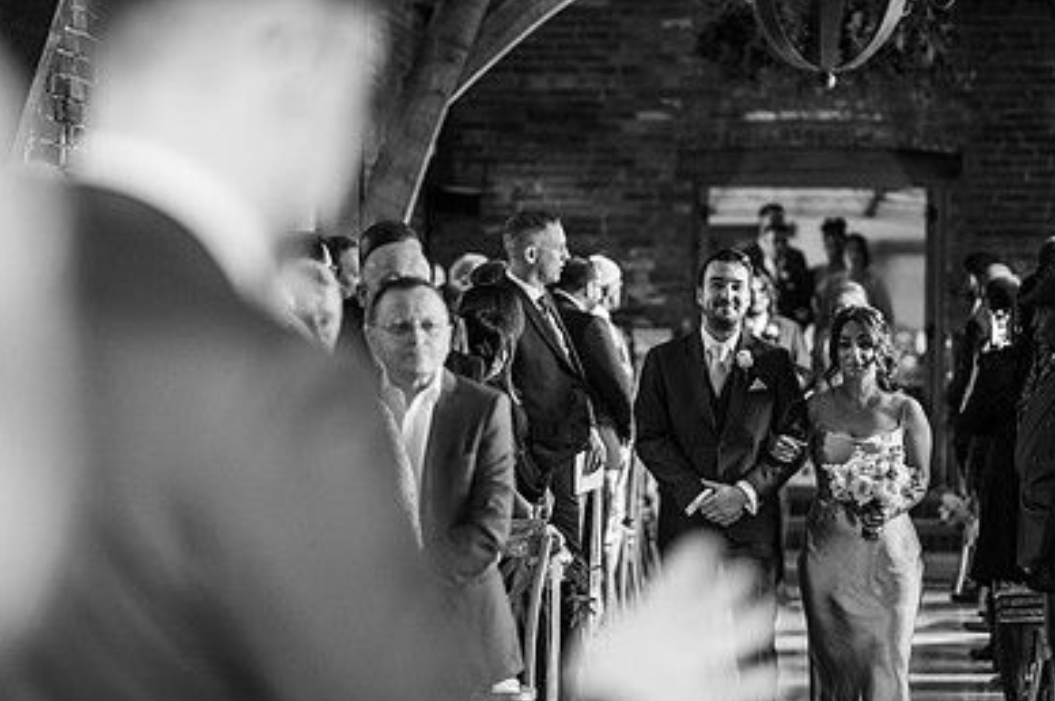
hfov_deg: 16.1
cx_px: 574
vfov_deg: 10.8
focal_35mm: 127
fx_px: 3719
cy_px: 372
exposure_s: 1/200
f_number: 1.8
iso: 500
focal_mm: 85
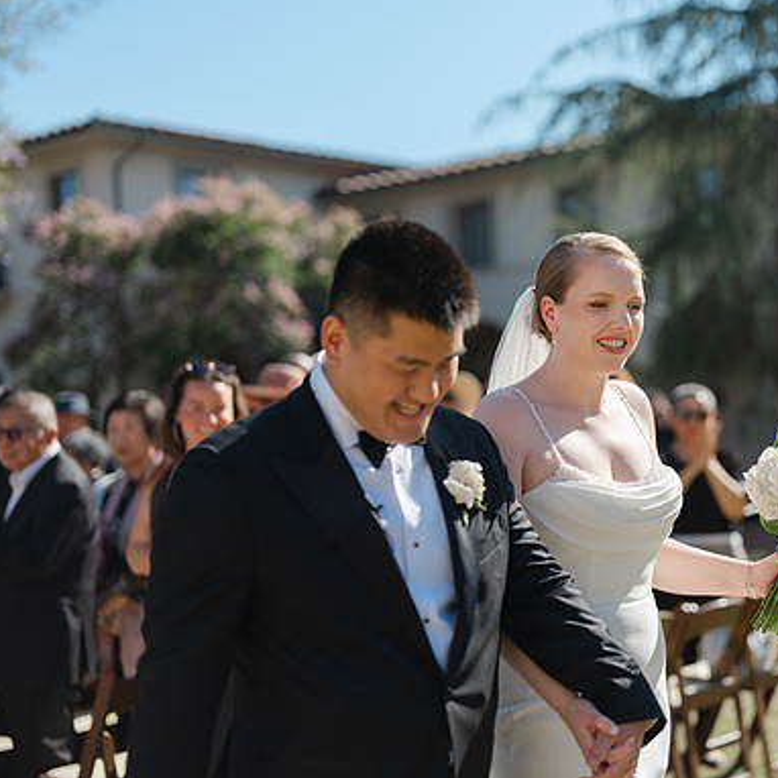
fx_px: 1500
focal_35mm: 59
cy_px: 390
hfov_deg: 28.9
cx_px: 517
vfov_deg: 29.1
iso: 160
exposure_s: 1/2700
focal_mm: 55
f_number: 1.7
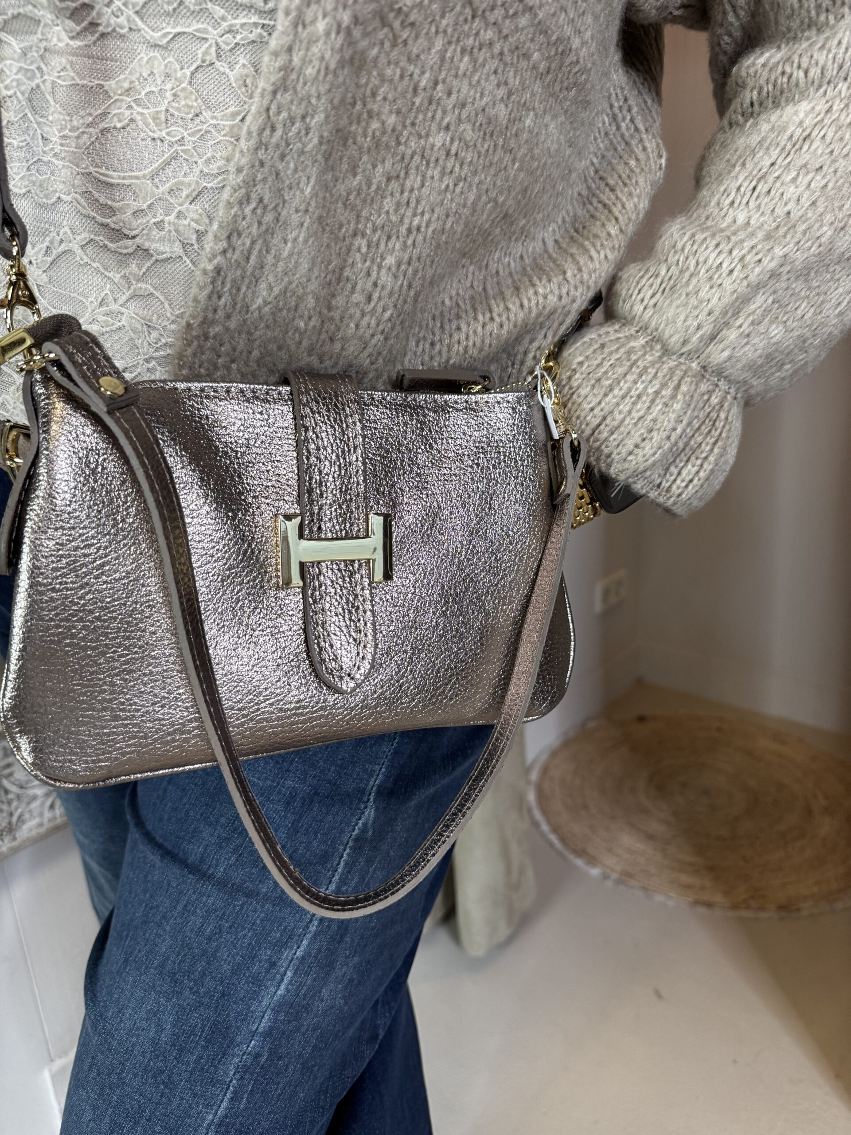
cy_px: 568
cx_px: 426
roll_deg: +2.6
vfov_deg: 71.6
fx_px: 787
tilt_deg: -17.8
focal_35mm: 24
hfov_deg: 56.8
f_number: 1.78
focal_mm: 6.76
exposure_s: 1/101
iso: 200
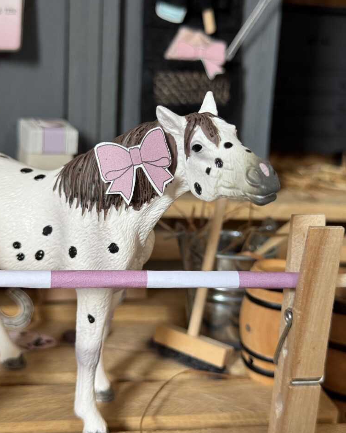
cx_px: 170
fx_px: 653
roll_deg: -4.1
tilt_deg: -9.7
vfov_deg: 36.6
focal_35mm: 51
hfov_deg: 29.7
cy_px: 209
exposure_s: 1/48
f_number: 1.78
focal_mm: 6.76
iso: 125
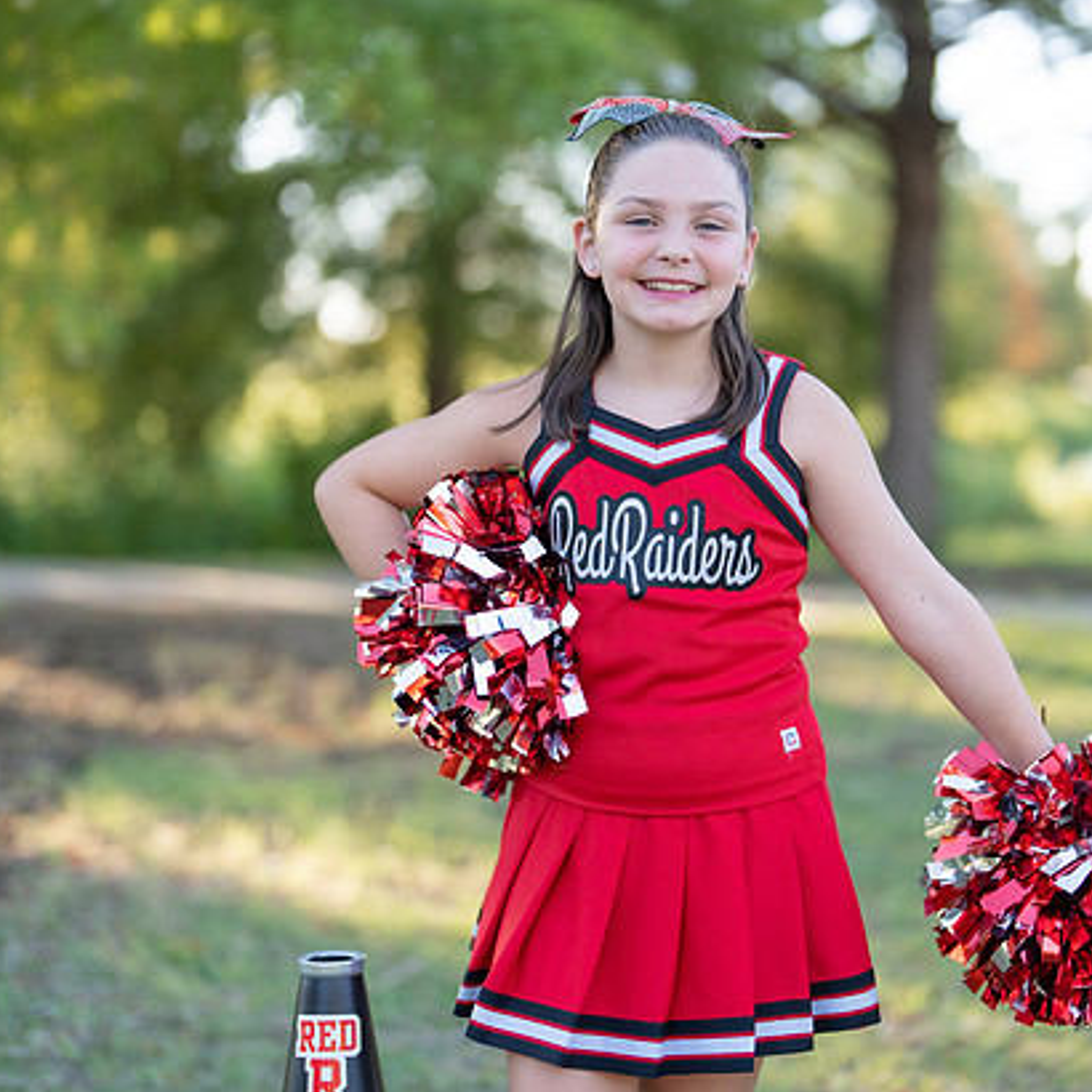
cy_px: 465
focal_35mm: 74
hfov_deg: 23.3
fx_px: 2641
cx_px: 679
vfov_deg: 23.3
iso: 100
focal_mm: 50
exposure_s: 1/800
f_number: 1.2
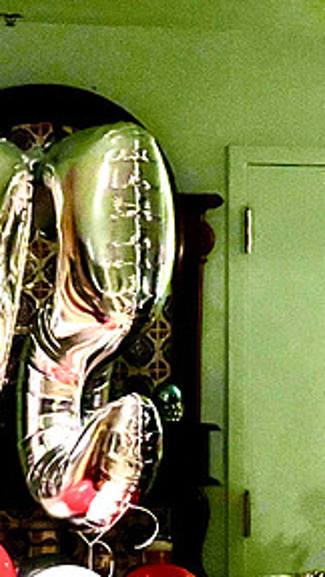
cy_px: 392
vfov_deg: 12.7
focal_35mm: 169
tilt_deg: -1.1
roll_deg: +0.0
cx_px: 253
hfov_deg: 7.2
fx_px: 2589
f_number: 2.8
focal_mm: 9
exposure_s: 1/17
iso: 1250
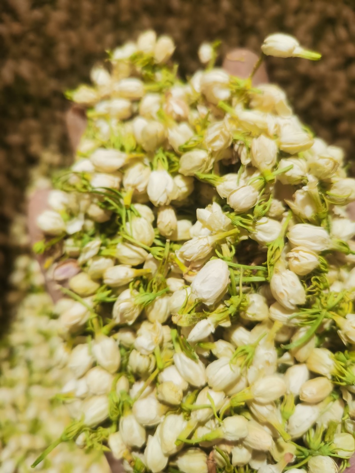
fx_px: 369
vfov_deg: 65.3
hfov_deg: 51.3
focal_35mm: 27
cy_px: 236
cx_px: 178
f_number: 1.8
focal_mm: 5.58
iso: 320
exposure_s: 1/50
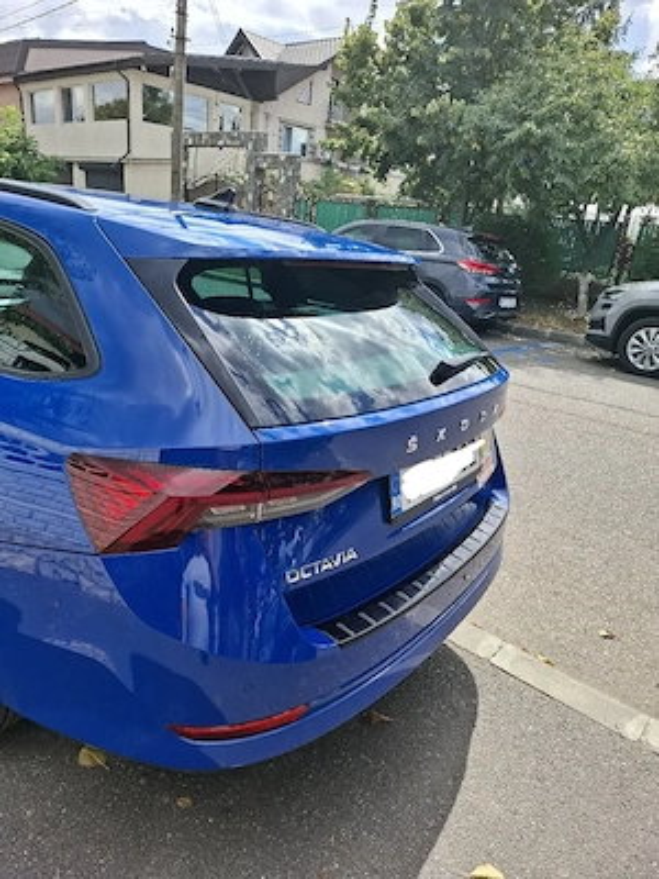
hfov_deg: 58.9
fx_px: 584
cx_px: 330
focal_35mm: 23
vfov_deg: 73.9
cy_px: 440
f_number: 1.8
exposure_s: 1/1429
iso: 50
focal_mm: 5.54
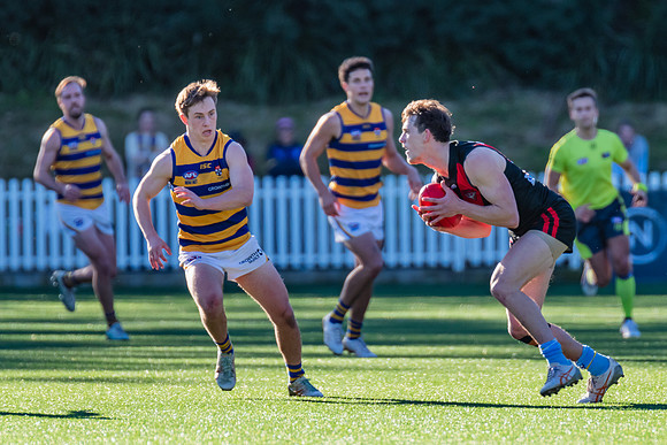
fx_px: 12550
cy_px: 187
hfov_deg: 3.0
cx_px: 432
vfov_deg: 2.0
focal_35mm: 677
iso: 800
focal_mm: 500
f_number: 5.6
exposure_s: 1/1250
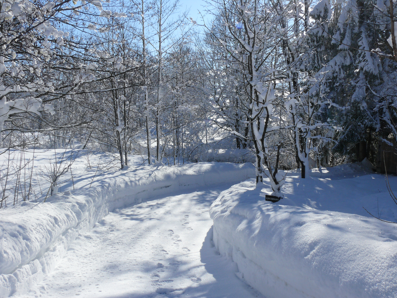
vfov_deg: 40.7
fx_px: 401
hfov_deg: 52.6
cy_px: 149
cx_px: 198
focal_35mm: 35
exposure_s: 1/500
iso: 100
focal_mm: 7.4
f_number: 8
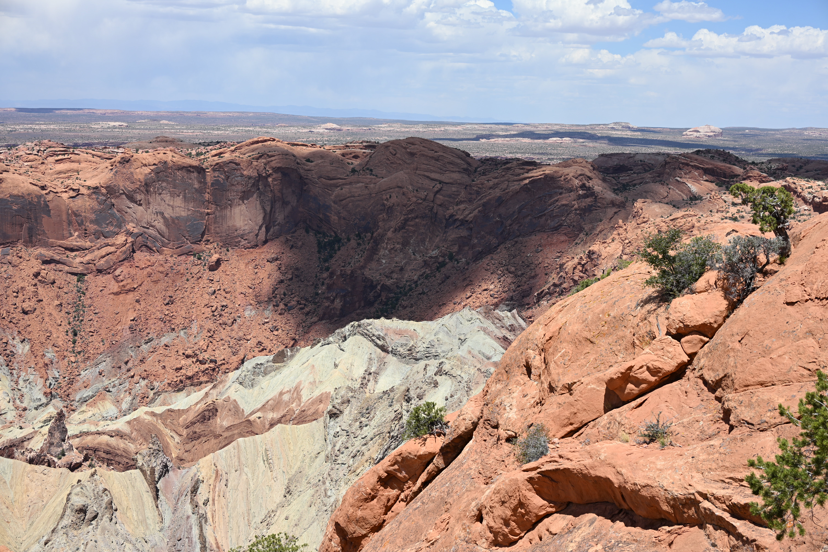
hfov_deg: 39.6
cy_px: 276
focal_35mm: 50
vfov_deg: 27.0
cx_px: 414
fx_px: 1150
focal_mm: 50
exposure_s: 1/400
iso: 100
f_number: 7.1
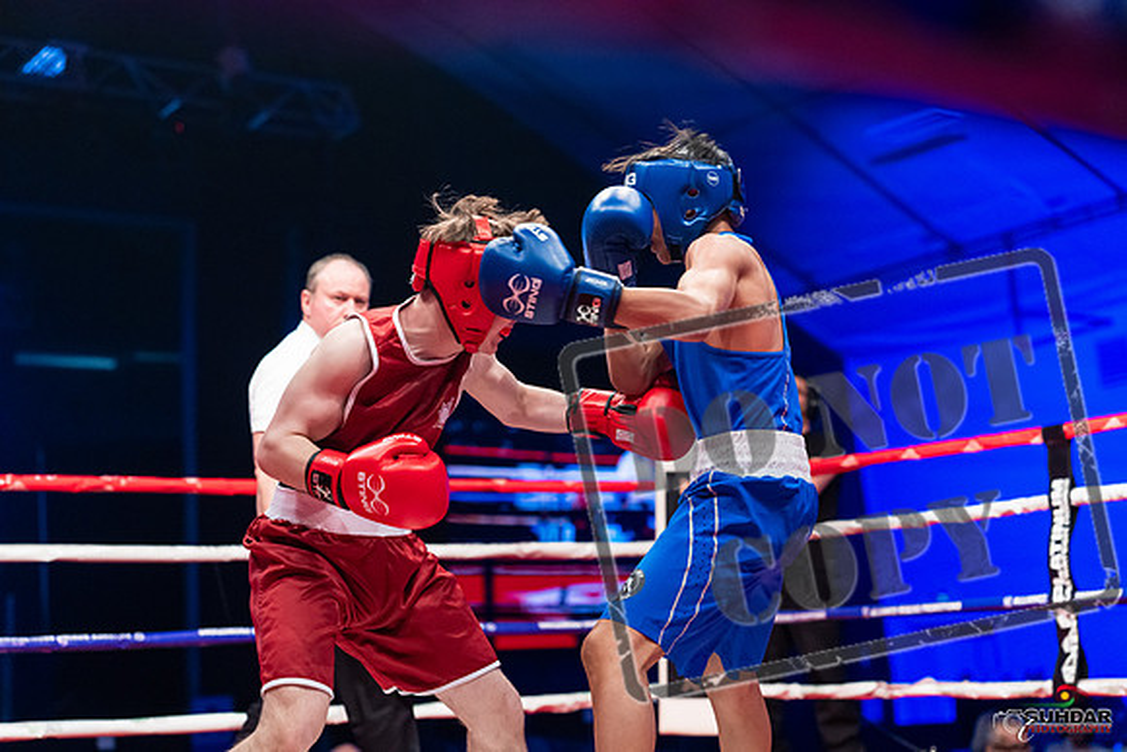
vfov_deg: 22.3
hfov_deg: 32.9
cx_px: 564
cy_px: 376
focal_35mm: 61
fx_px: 1910
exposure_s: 1/1250
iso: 3200
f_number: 2.5
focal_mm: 61
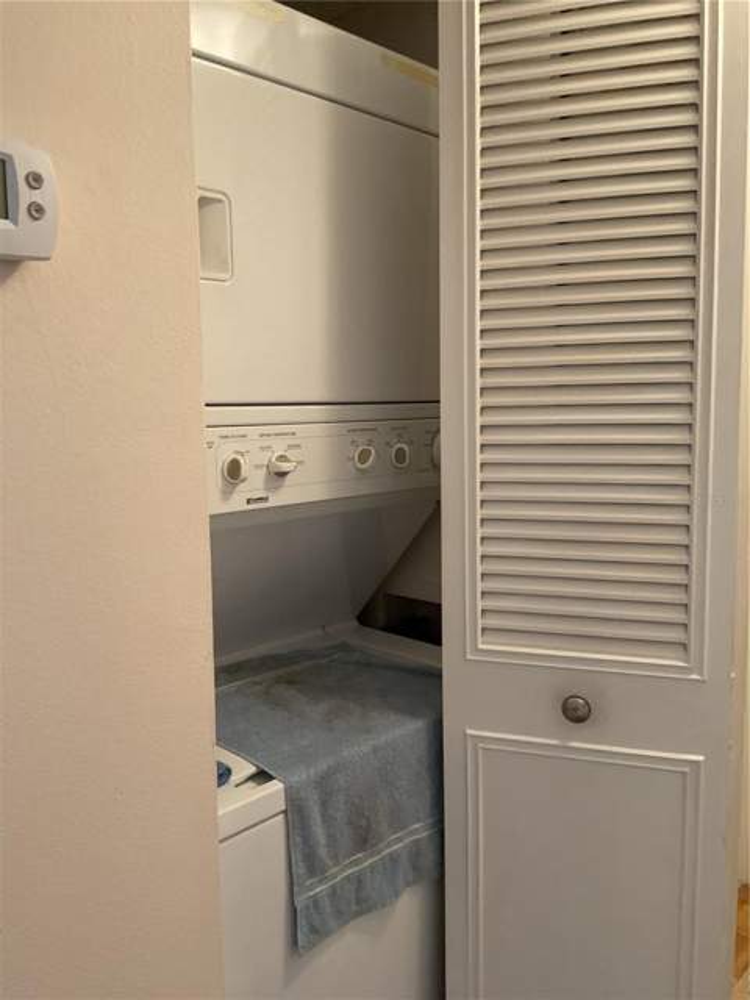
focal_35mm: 29
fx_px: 838
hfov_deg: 48.2
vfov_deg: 61.7
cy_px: 500
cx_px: 375
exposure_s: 1/60
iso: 160
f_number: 1.8
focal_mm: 3
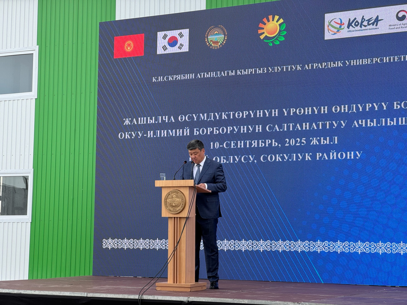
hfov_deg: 25.3
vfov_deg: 19.1
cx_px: 204
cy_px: 152
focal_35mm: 77
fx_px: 905
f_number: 2.8
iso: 32
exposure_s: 1/240
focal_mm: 9
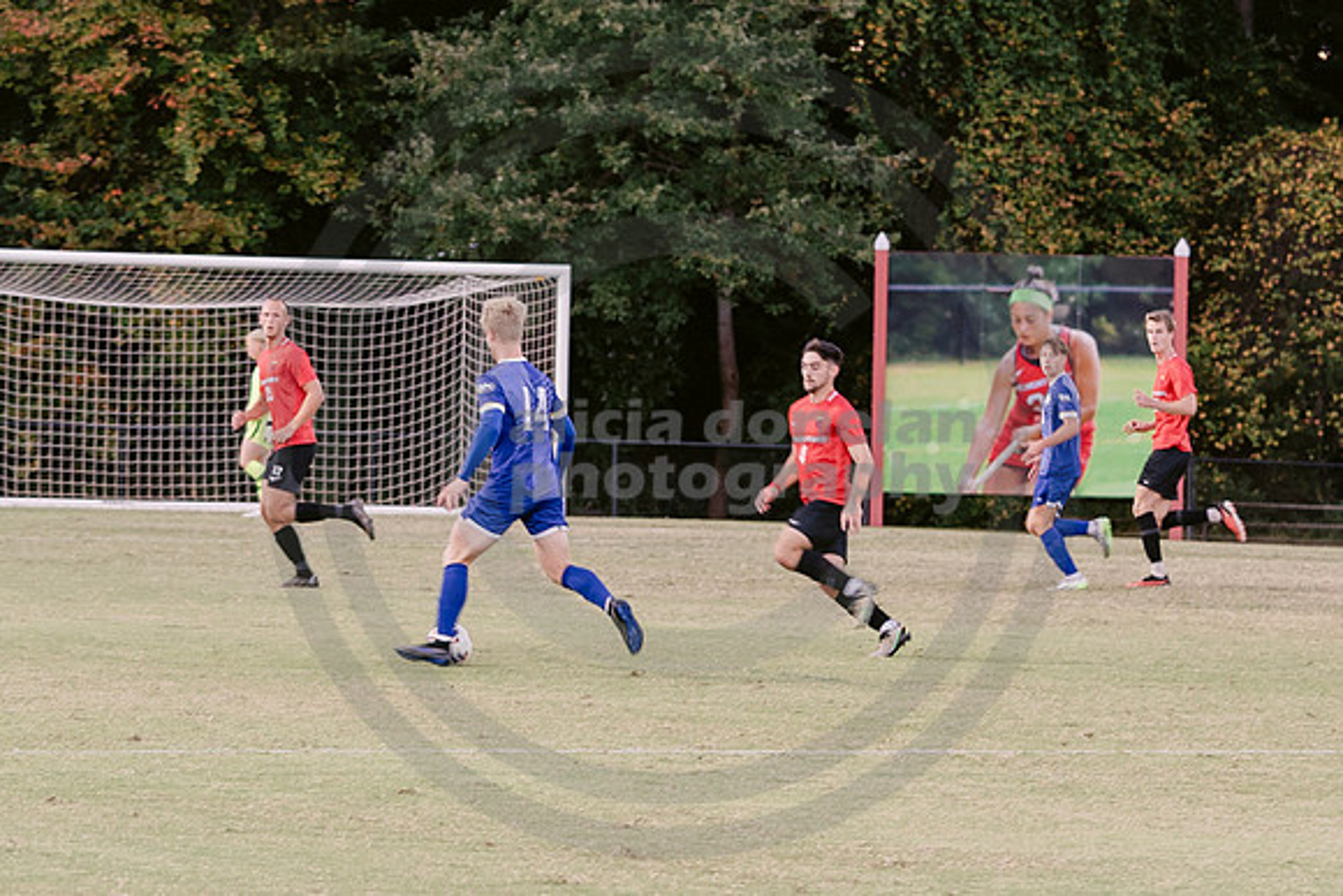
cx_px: 470
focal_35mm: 237
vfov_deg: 5.8
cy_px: 599
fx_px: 8834
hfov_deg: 8.7
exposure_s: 1/200
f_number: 4
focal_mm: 90
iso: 640
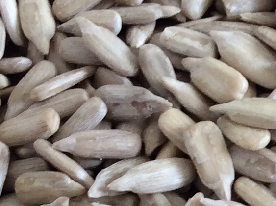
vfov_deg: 9.4
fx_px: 1210
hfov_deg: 12.3
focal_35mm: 152
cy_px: 334
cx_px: 428
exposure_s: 1/24
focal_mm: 3.3
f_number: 2.4
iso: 50
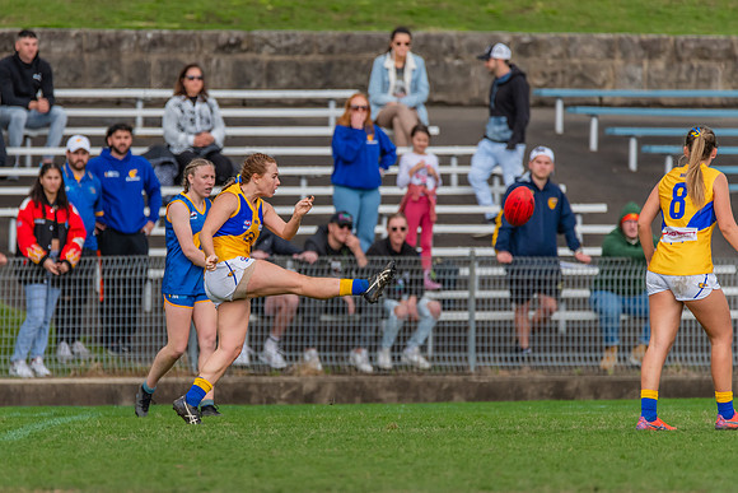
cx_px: 299
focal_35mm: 720
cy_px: 270
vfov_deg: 1.9
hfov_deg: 2.9
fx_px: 14763
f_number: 6.3
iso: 900
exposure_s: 1/1600
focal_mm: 600
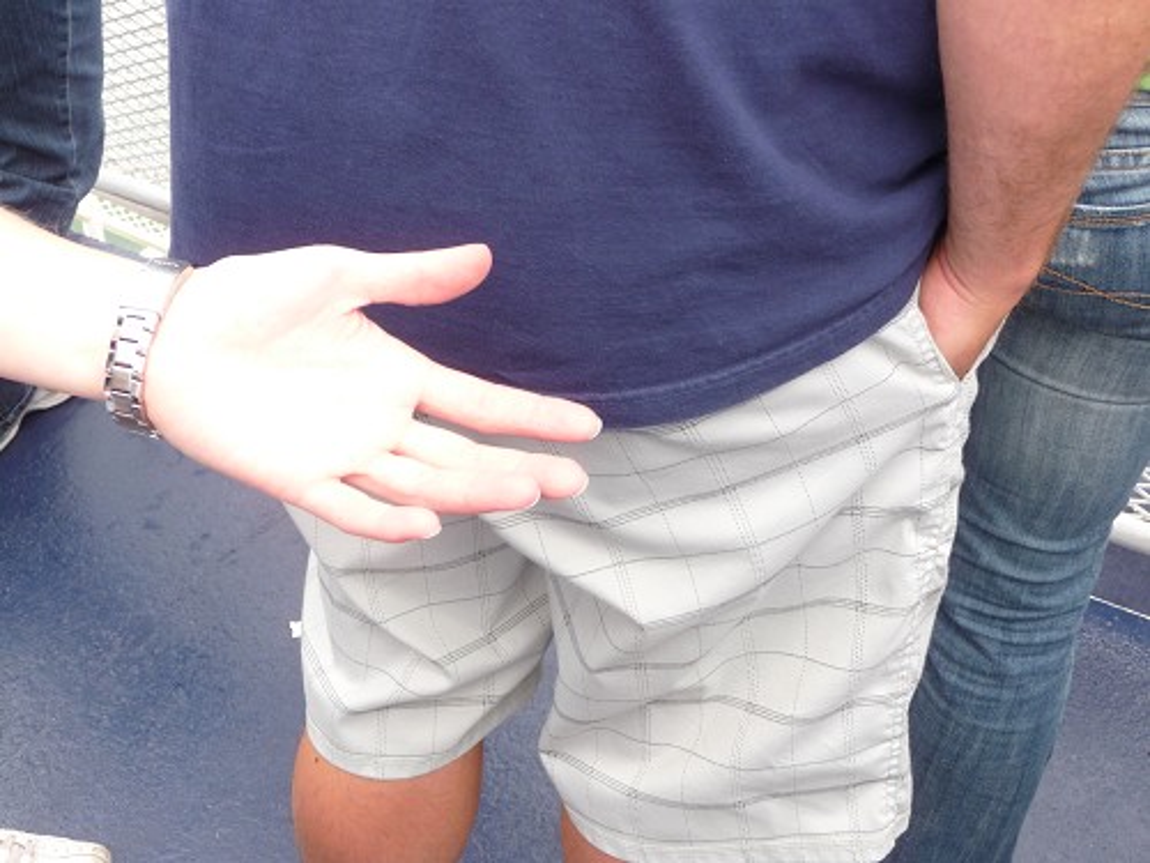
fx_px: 1495
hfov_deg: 42.1
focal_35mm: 45
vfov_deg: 32.2
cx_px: 575
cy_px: 432
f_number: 4.1
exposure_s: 1/80
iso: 100
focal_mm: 7.6
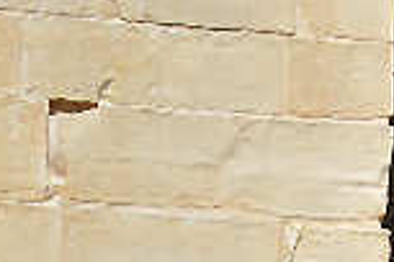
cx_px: 224
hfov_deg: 2.0
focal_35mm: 1027
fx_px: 11242
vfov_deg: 1.3
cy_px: 524
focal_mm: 105
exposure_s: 1/1000
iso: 400
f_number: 8
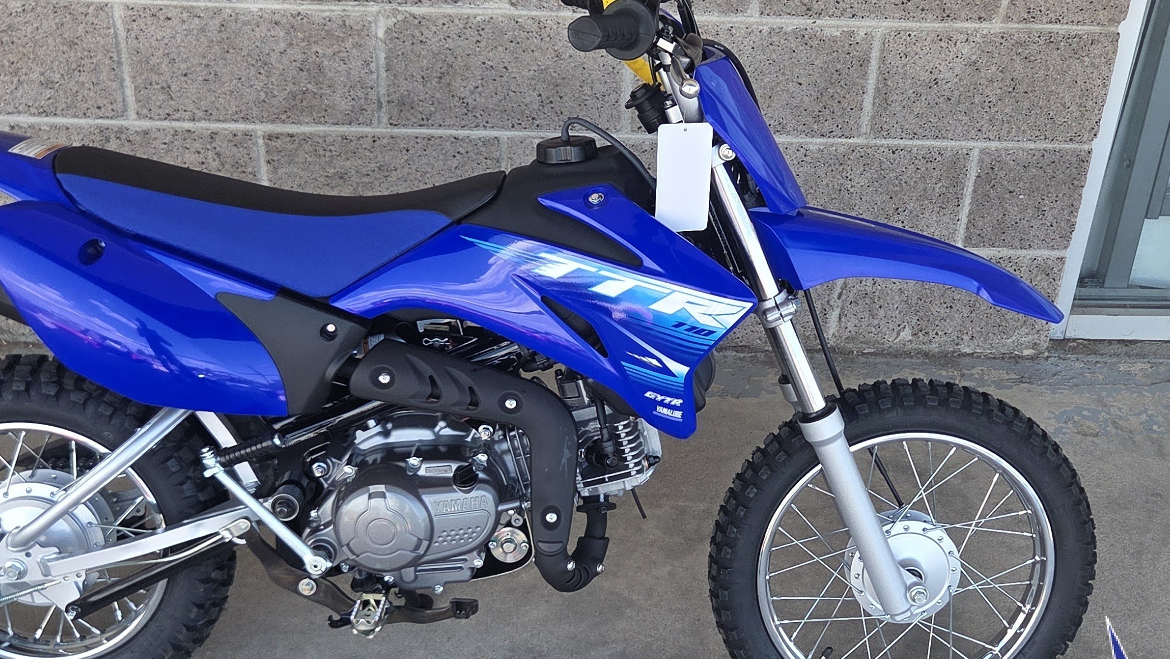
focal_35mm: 48
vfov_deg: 24.9
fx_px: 1489
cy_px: 340
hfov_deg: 42.9
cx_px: 596
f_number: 1.8
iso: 50
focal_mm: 5.4
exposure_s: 1/359
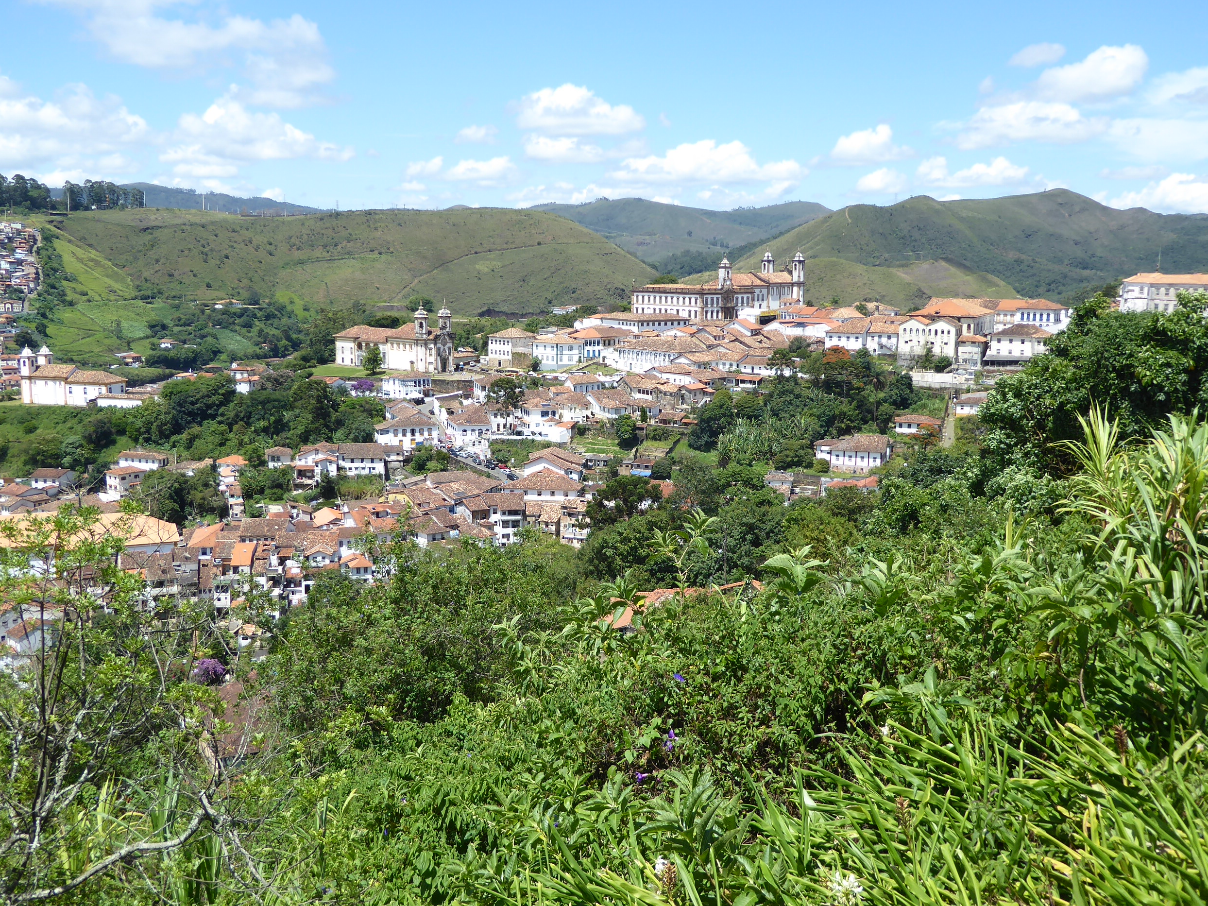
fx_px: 1221
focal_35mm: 35
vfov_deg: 40.7
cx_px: 587
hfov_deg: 52.6
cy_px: 448
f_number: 3.6
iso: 80
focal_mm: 5.8
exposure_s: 1/500
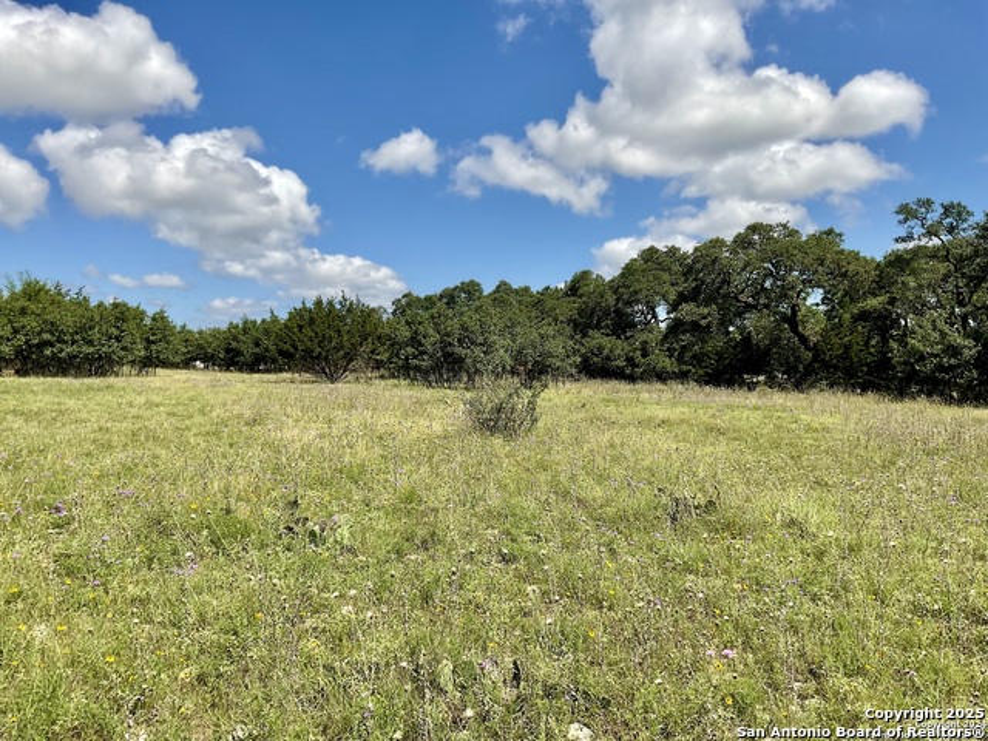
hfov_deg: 61.7
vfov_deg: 48.2
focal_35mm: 29
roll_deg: +1.2
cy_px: 370
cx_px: 494
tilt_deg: -0.7
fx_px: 828
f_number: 1.8
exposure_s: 1/2320
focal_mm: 3
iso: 16
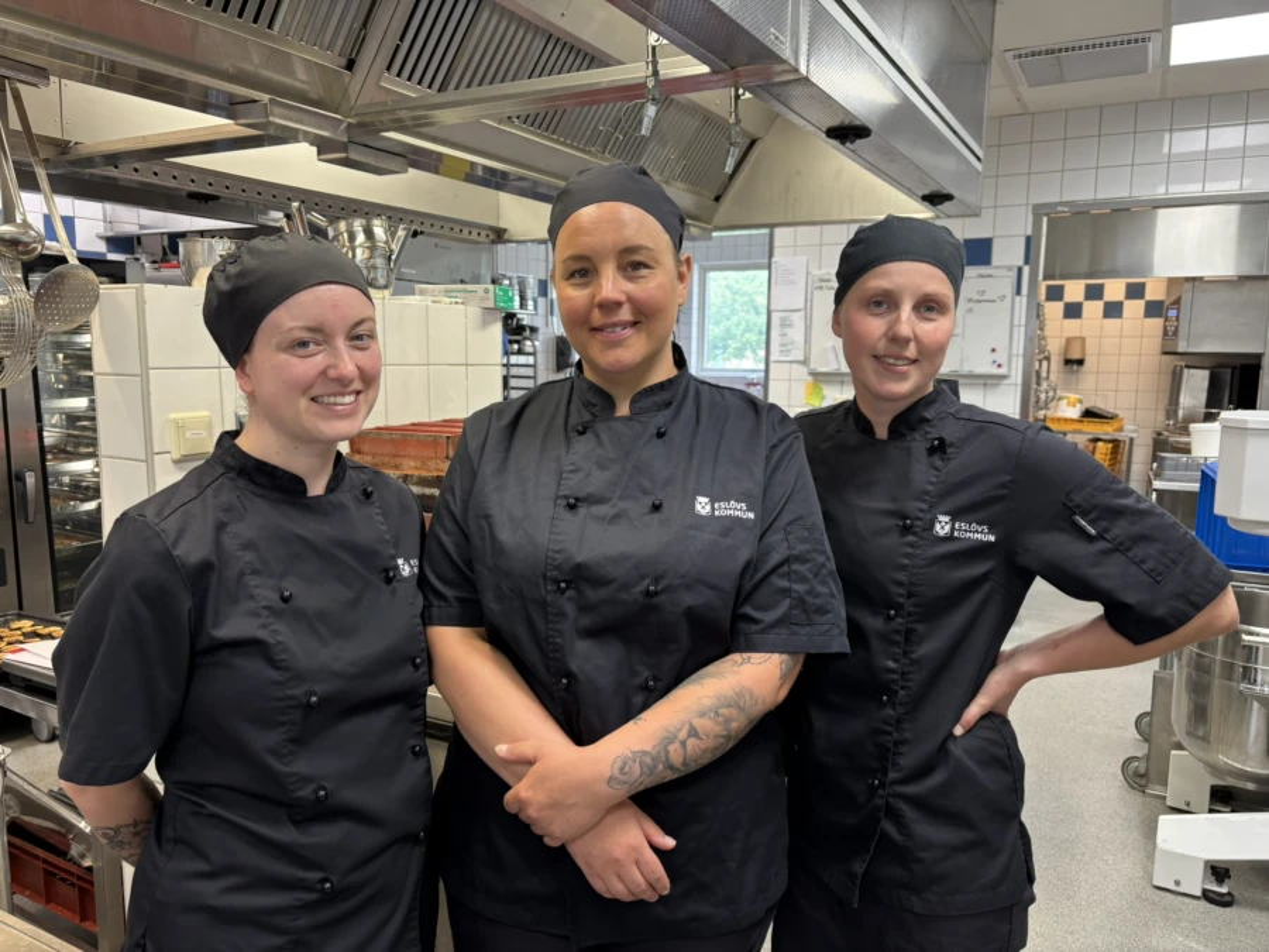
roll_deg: -0.6
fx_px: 953
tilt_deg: -7.3
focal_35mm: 26
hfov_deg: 67.3
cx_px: 634
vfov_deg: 53.1
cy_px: 476
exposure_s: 1/50
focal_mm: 5.96
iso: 80
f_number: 1.6
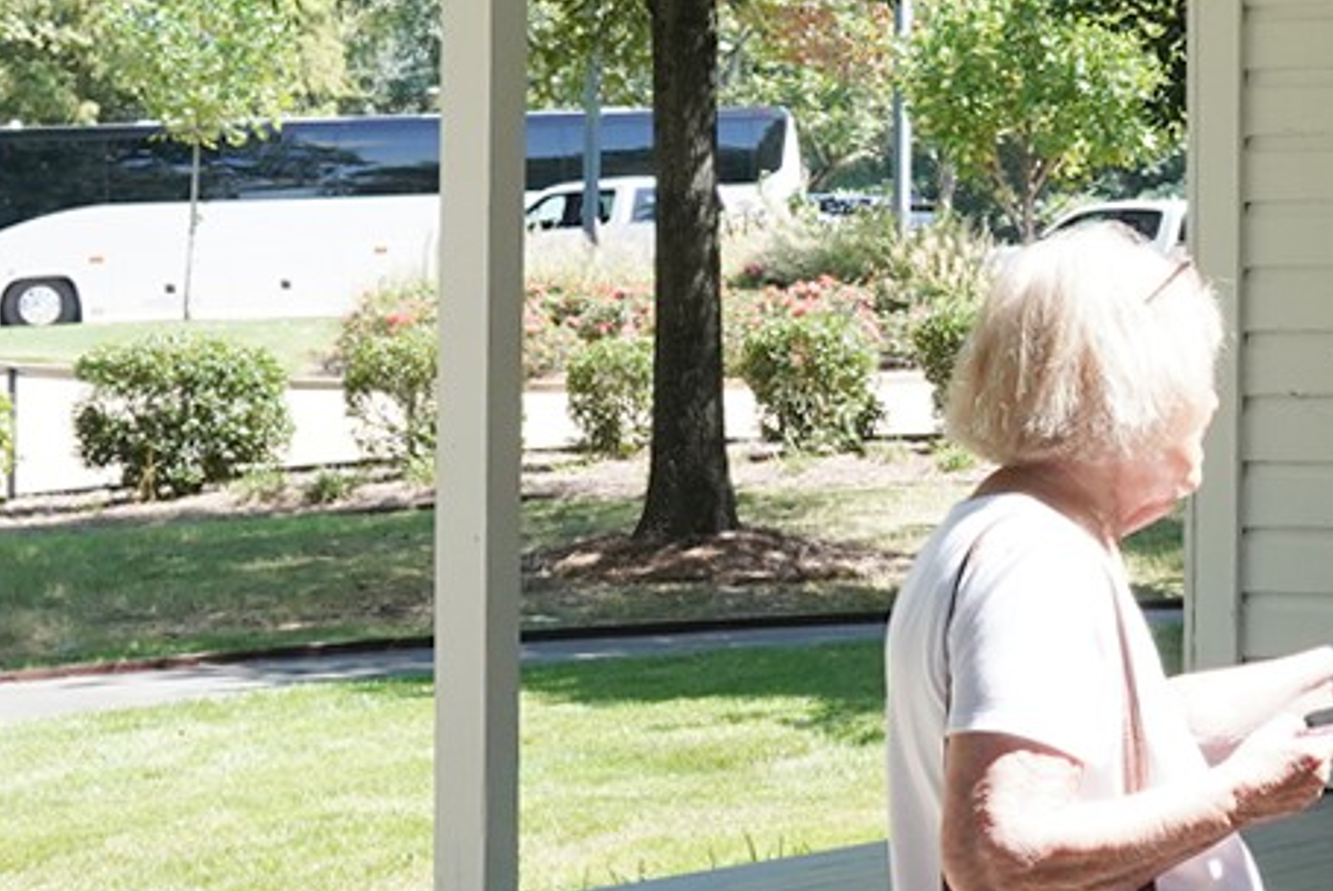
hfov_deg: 15.3
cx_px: 2051
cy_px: 402
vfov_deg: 11.2
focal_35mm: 123
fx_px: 4557
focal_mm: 28
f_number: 10
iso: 800
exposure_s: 1/100
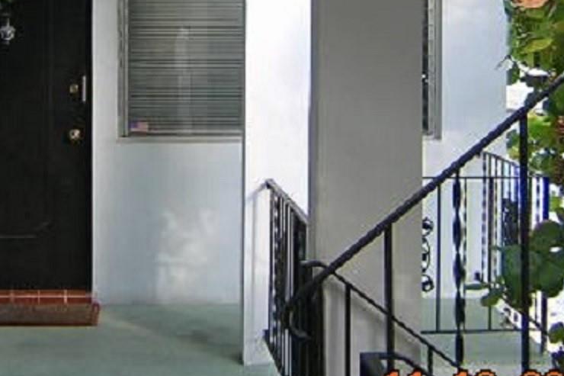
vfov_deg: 16.6
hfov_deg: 25.0
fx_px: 1269
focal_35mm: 81
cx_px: 207
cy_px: 24
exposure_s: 1/129
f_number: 2.6
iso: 100
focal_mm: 4.7
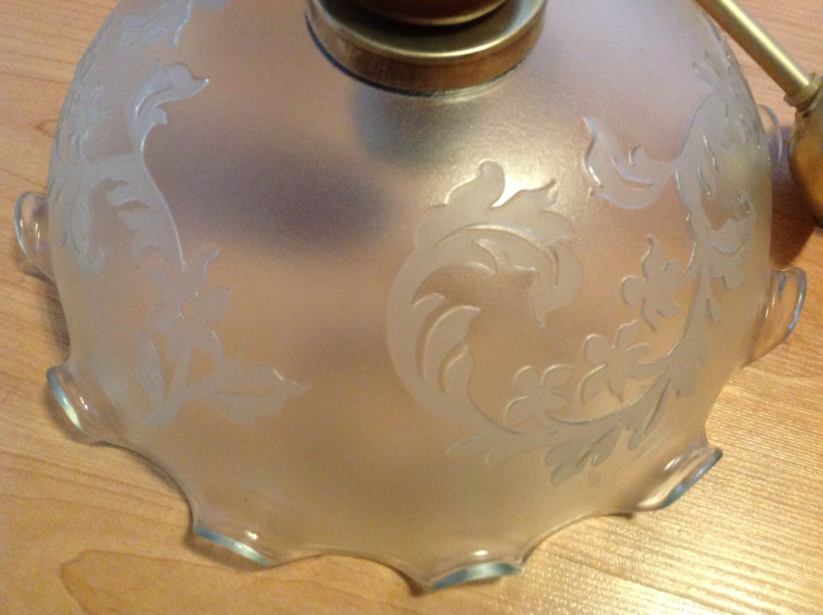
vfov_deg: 40.6
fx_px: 831
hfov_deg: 52.7
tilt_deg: -64.4
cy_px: 308
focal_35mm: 35
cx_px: 412
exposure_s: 1/15
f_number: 2.4
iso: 500
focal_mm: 4.28
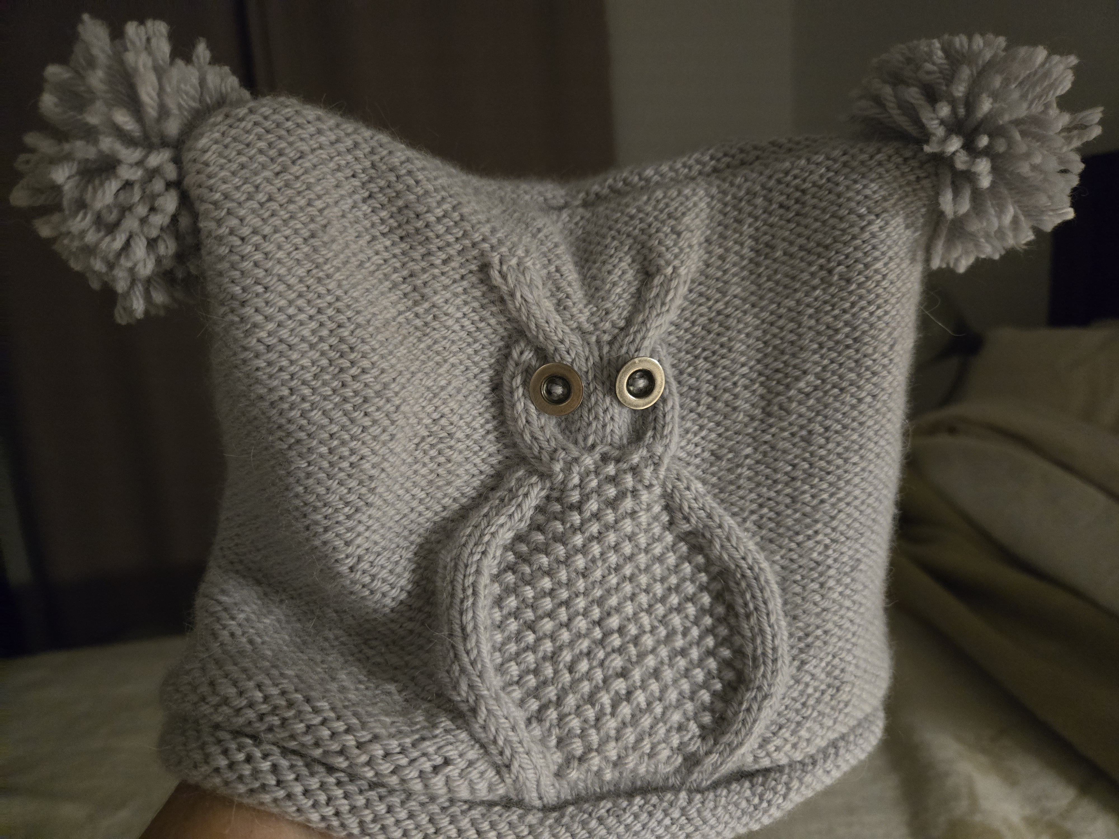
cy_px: 420
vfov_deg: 58.9
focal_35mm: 23
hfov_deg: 73.9
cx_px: 560
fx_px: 744
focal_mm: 5.4
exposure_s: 1/59.4
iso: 1600
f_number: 1.8
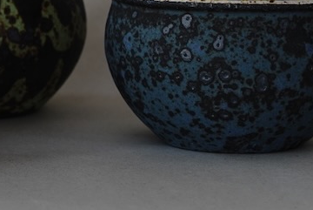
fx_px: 2133
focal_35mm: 245
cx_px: -23
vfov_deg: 5.6
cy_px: -44
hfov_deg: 8.3
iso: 250
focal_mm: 69
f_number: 8
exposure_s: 1/20
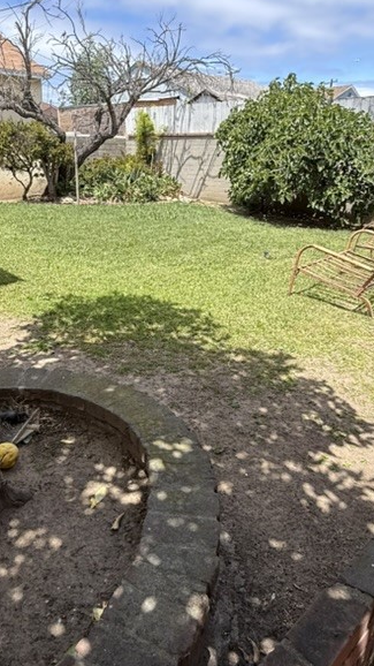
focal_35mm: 27
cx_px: 159
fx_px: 476
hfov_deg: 42.8
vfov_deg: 69.9
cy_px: 334
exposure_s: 1/1001
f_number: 2.2
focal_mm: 2.22
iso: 50
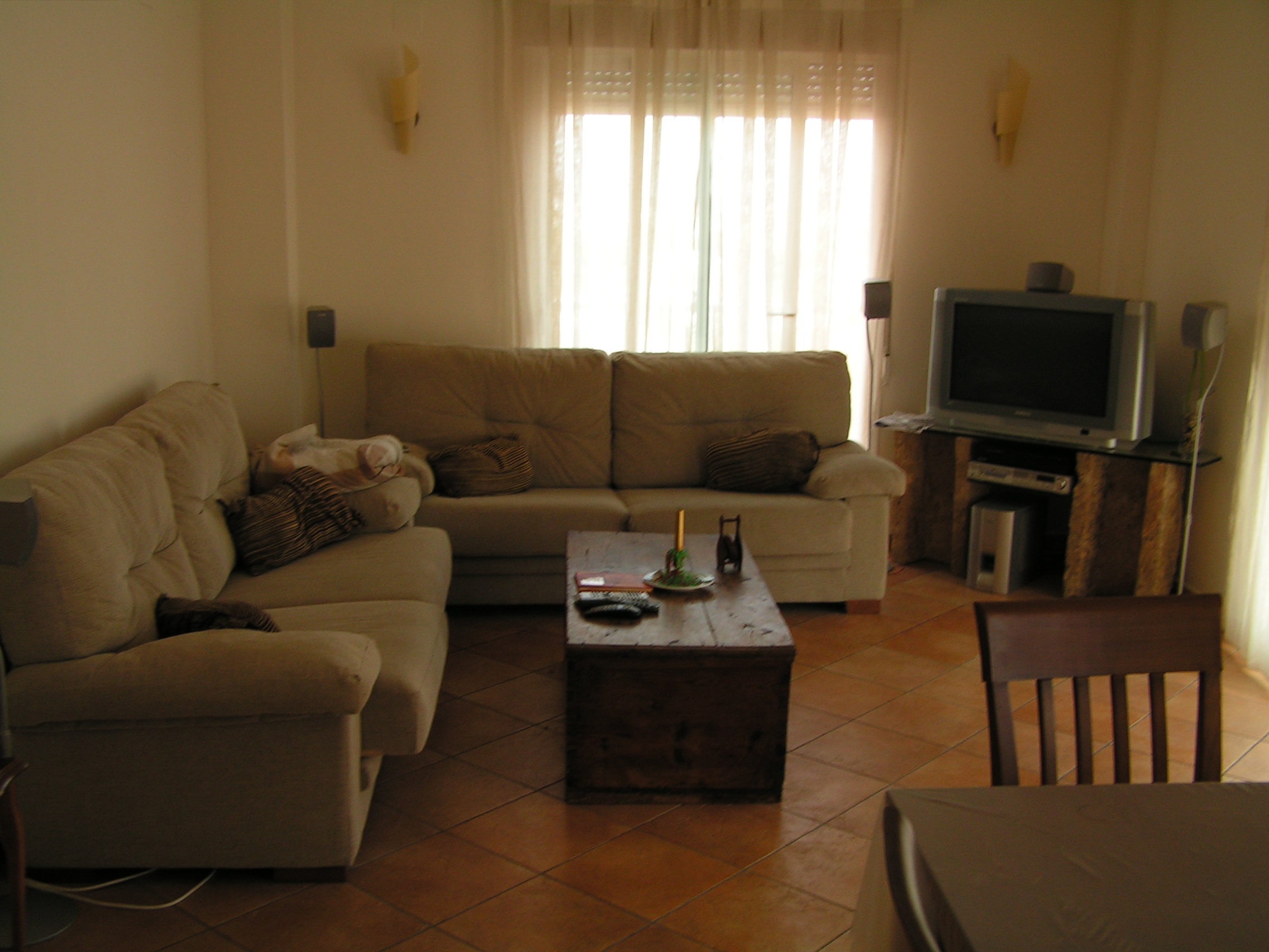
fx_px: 1393
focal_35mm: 38
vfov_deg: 37.7
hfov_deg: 49.0
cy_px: 476
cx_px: 634
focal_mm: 6.3
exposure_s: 1/40
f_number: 3.5
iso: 50
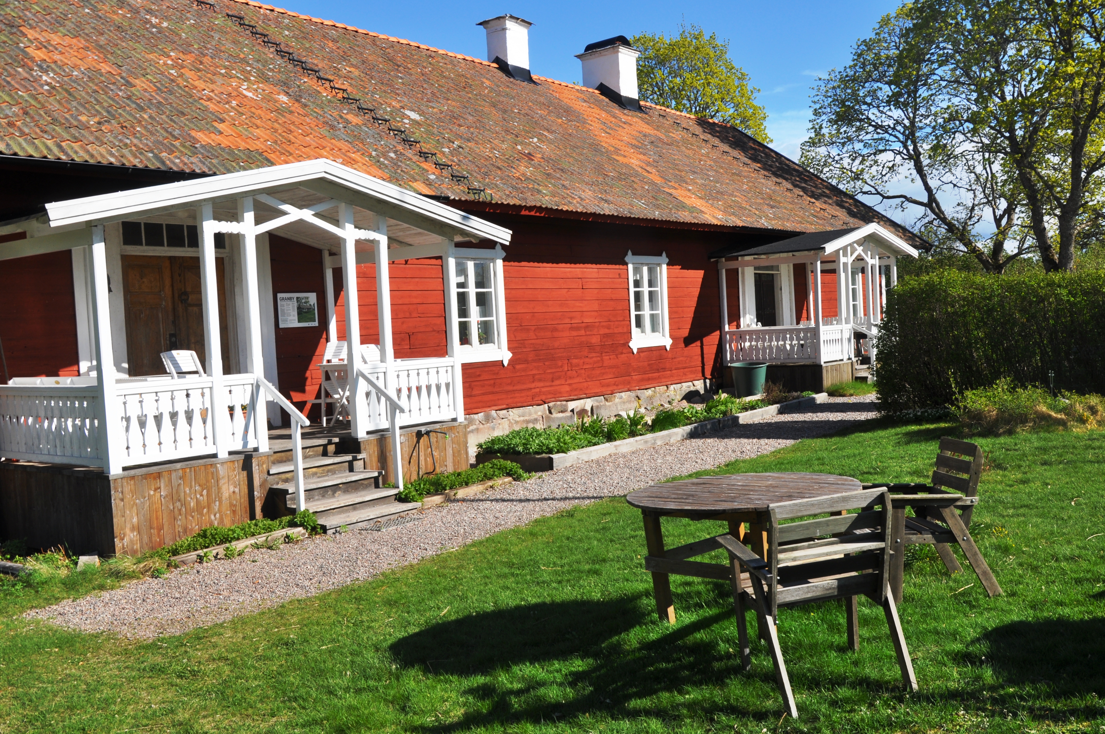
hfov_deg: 57.3
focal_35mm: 33
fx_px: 1012
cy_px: 367
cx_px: 552
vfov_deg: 39.9
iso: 200
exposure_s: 1/400
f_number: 10
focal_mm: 22
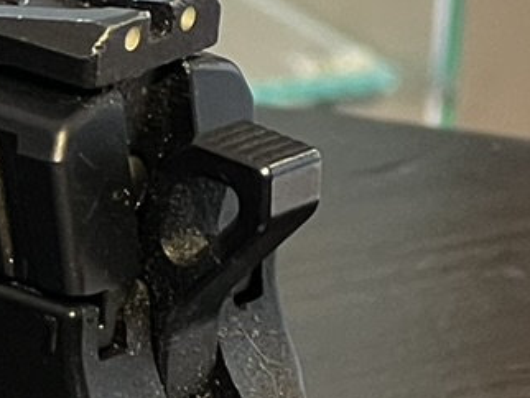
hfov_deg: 4.0
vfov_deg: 3.0
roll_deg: +0.0
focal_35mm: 489
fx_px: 7493
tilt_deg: -22.5
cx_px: -879
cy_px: 737
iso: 80
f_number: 2.8
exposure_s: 1/100
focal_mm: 9
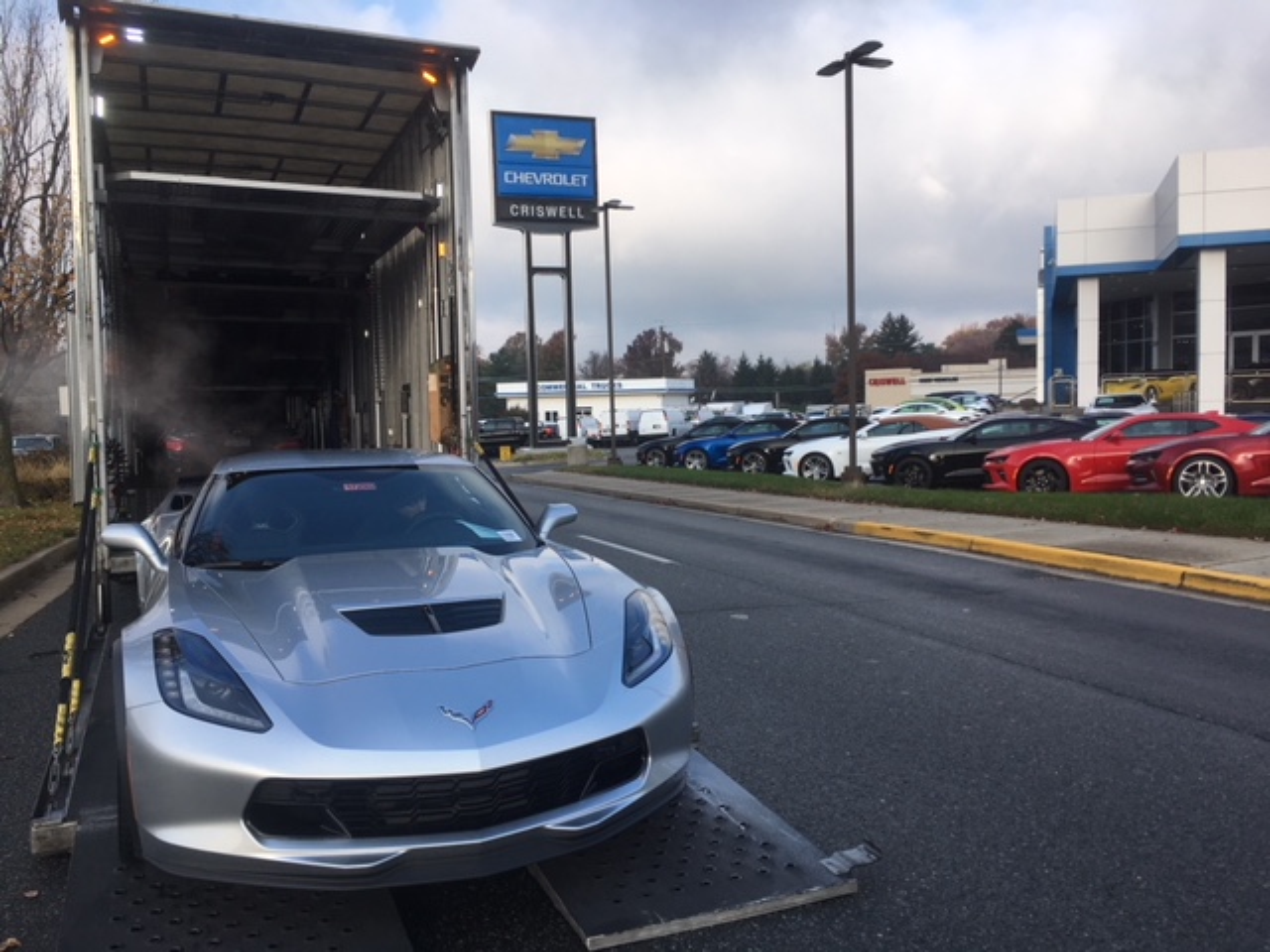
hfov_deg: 61.7
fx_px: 1064
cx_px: 635
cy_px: 476
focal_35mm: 29
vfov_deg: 48.2
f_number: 2.2
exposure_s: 1/905
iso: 25
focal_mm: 4.15
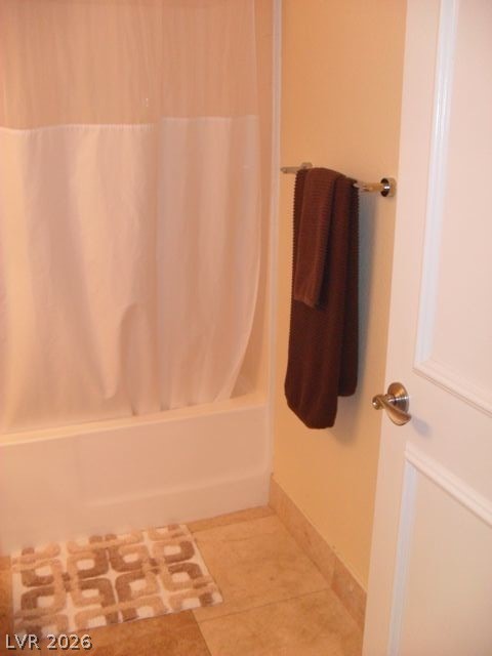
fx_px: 663
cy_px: 328
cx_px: 246
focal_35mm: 35
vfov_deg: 52.6
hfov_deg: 40.7
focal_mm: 6.3
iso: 200
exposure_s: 1/45
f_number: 3
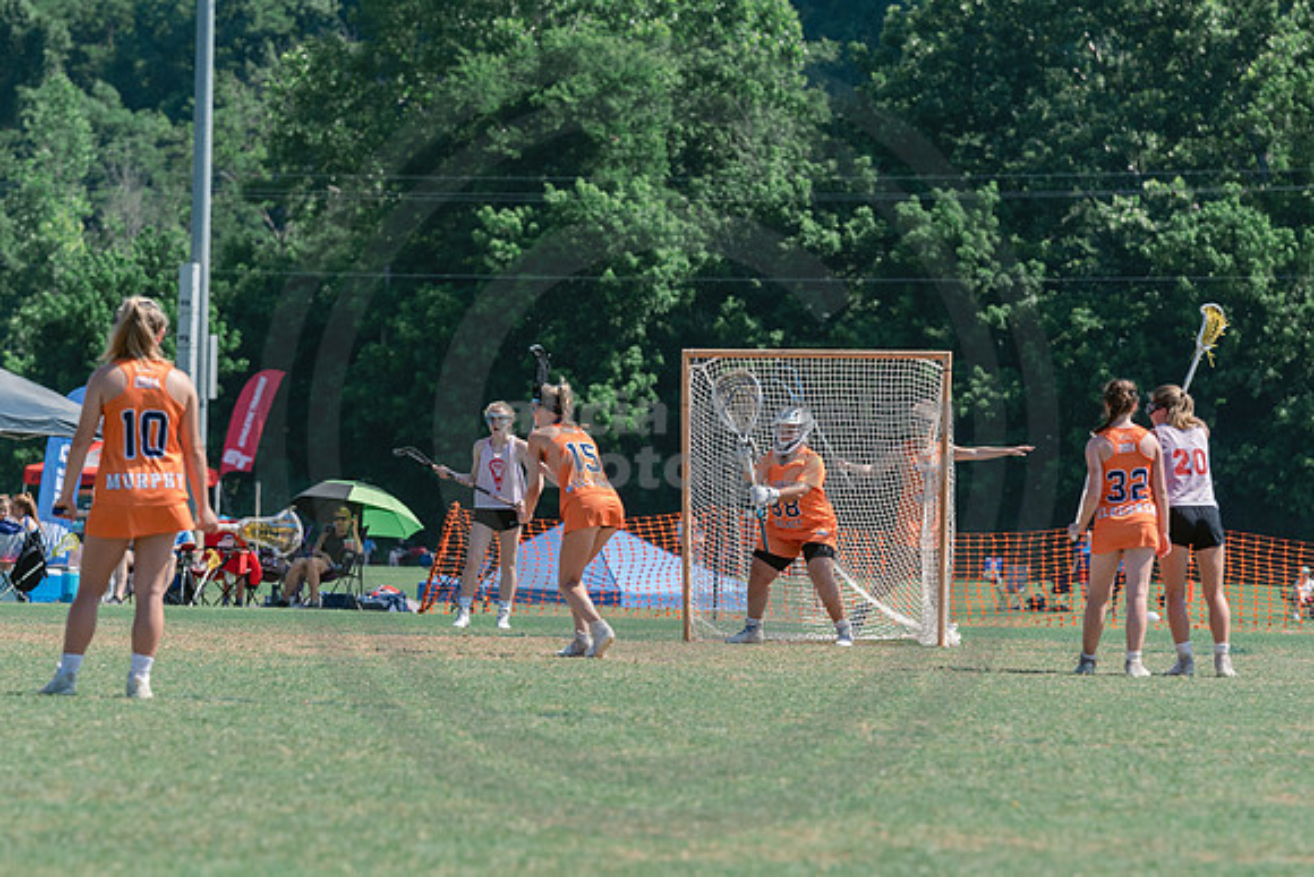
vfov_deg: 4.8
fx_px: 10406
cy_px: 555
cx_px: 580
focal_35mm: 285
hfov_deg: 7.2
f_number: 5
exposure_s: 1/1600
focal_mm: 200
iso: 400
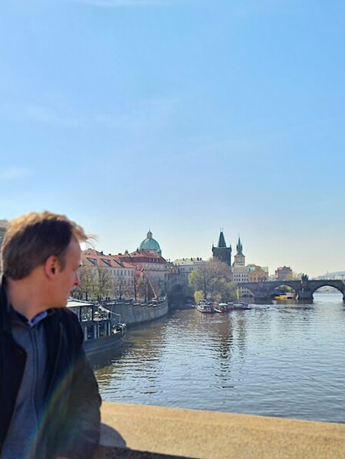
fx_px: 465
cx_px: 184
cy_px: 231
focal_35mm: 35
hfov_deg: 40.7
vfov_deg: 52.6
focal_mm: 5.4
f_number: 1.8
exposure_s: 1/1864
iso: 50
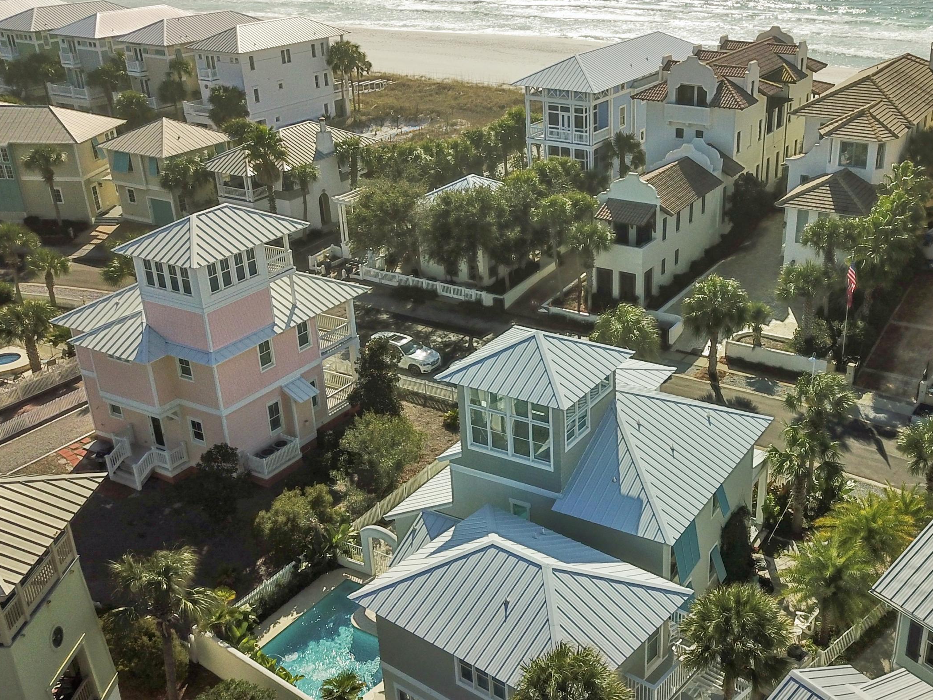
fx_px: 997
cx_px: 616
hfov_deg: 49.3
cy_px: 348
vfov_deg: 38.7
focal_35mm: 37
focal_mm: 4.73
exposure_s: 1/4000
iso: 100
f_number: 2.2
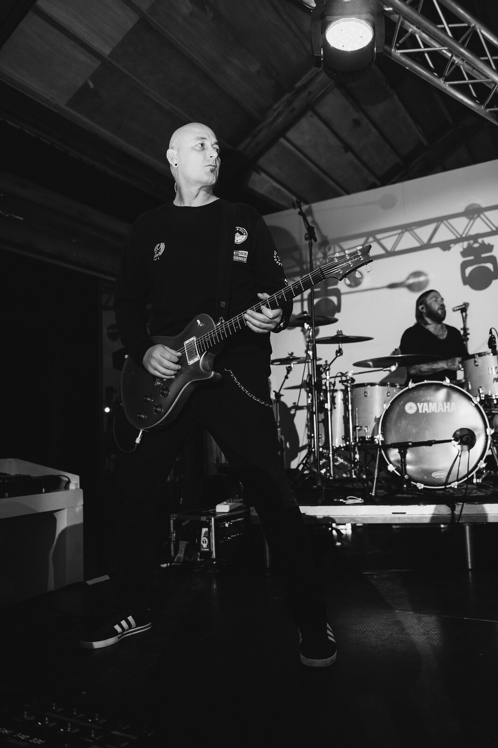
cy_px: 374
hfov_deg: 42.3
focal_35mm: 31
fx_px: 644
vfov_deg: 60.3
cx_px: 249
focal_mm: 31
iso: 640
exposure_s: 1/160
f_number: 2.8
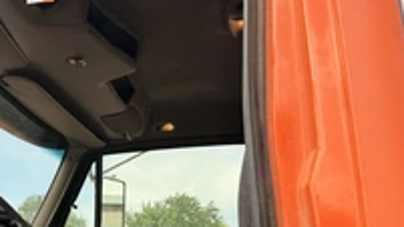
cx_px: 94
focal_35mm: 52
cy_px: 151
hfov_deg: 38.7
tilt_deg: +17.8
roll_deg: -0.5
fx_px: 557
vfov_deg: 23.0
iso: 80
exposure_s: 1/1230
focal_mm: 6.76
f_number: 1.78
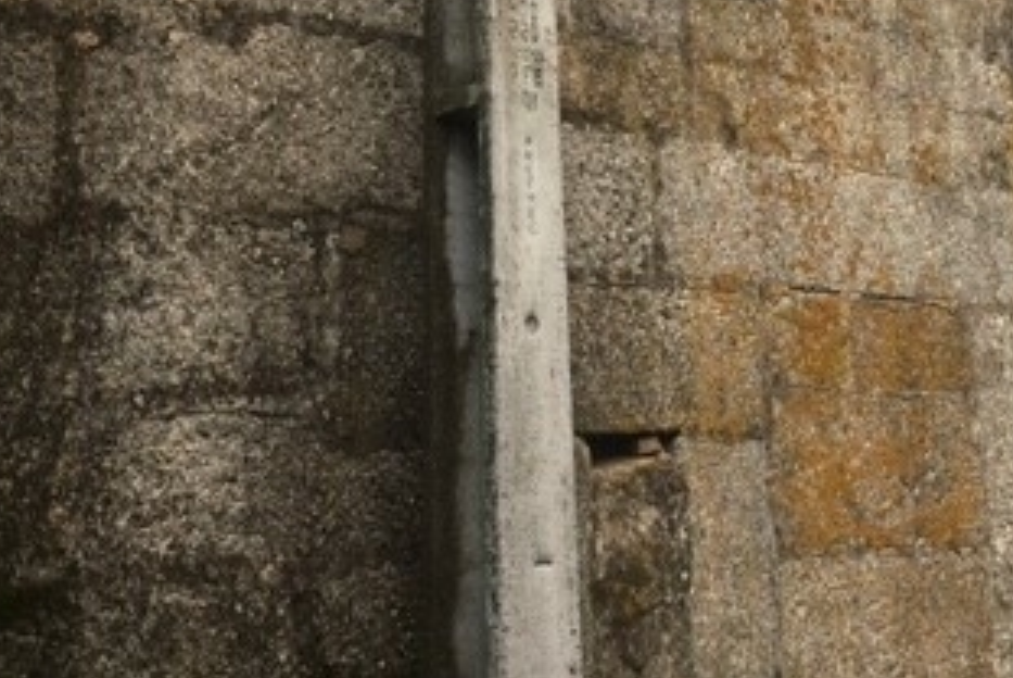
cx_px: 625
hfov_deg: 32.2
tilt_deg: +9.8
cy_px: 160
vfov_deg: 21.7
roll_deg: +3.1
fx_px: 1746
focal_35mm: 62
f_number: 2.2
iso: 25
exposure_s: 1/884
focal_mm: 4.15
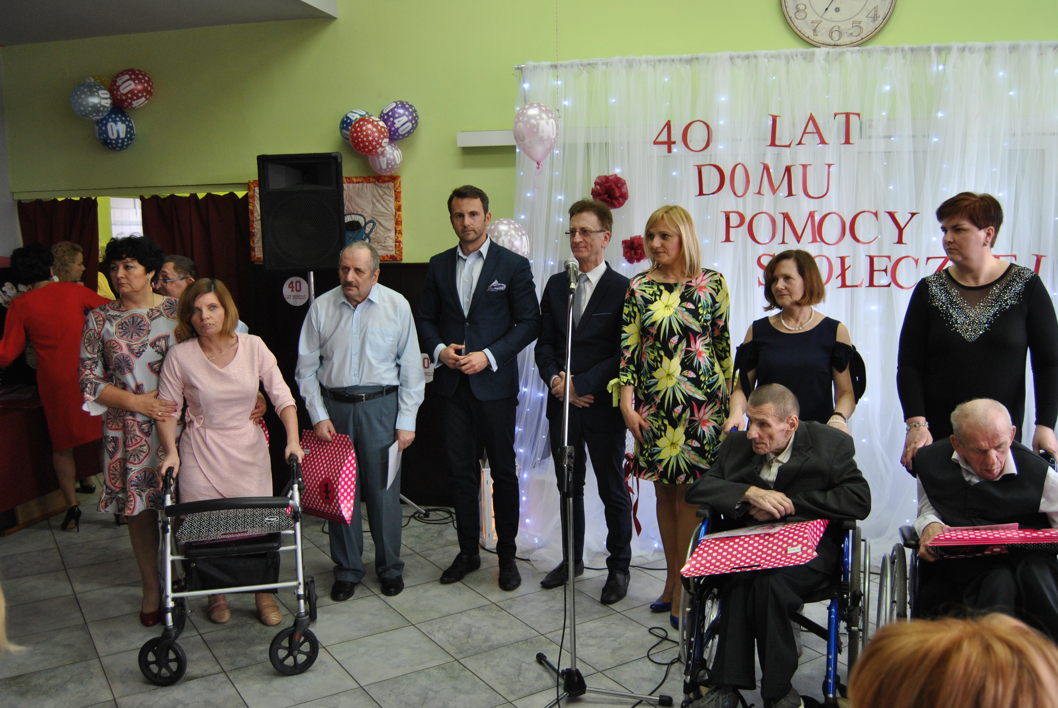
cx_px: 529
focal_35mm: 30
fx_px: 883
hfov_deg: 61.9
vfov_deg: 43.7
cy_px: 354
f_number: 3.5
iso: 360
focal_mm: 20
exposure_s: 1/30
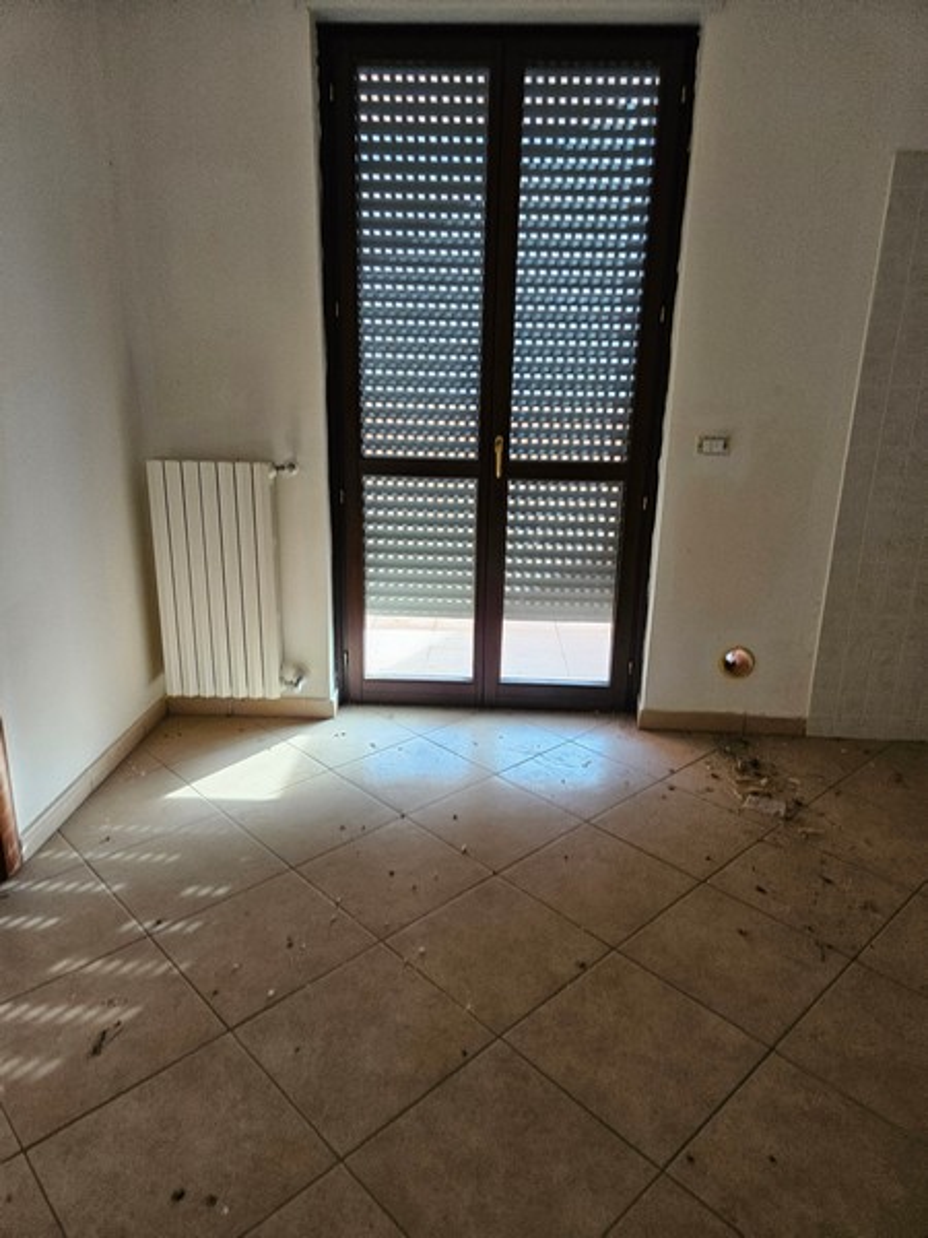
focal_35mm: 23
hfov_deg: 58.9
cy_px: 619
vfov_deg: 73.9
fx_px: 822
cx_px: 464
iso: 320
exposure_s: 1/100
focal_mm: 5.4
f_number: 1.8
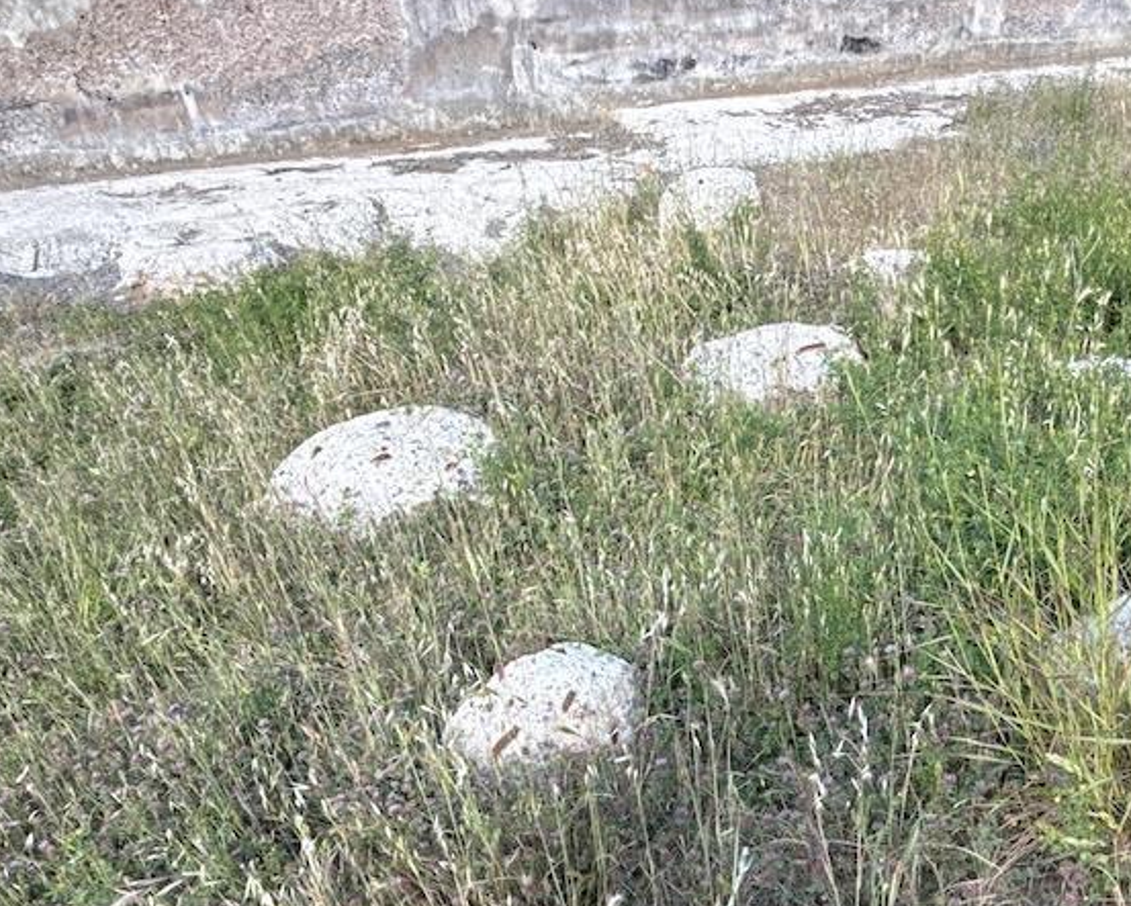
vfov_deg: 44.3
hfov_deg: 54.2
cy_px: 677
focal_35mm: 32
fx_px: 1072
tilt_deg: -35.0
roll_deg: +1.8
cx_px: 779
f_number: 2.2
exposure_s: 1/256
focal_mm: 2.22
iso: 50
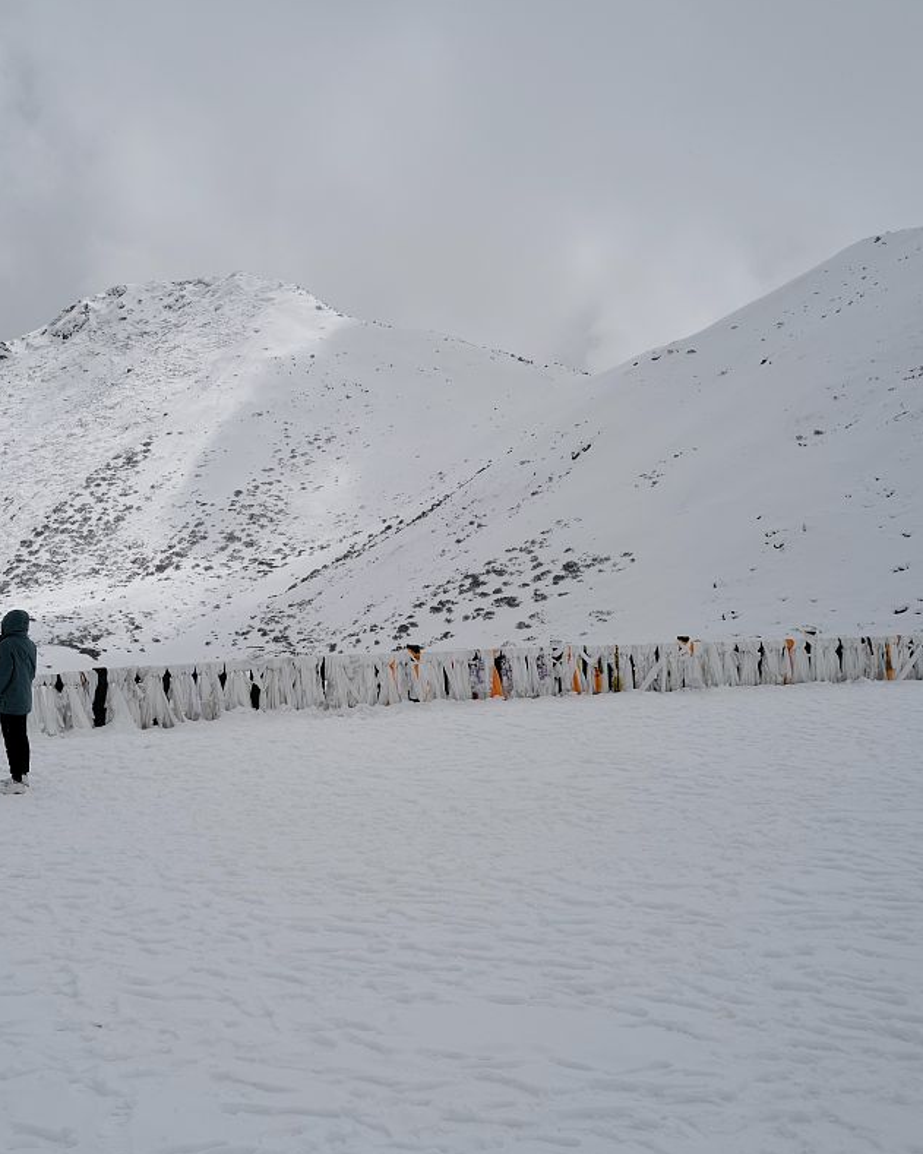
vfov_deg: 45.8
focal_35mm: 40
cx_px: 350
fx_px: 1366
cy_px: 576
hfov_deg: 37.1
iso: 100
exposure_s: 1/1000
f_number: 11
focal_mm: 28
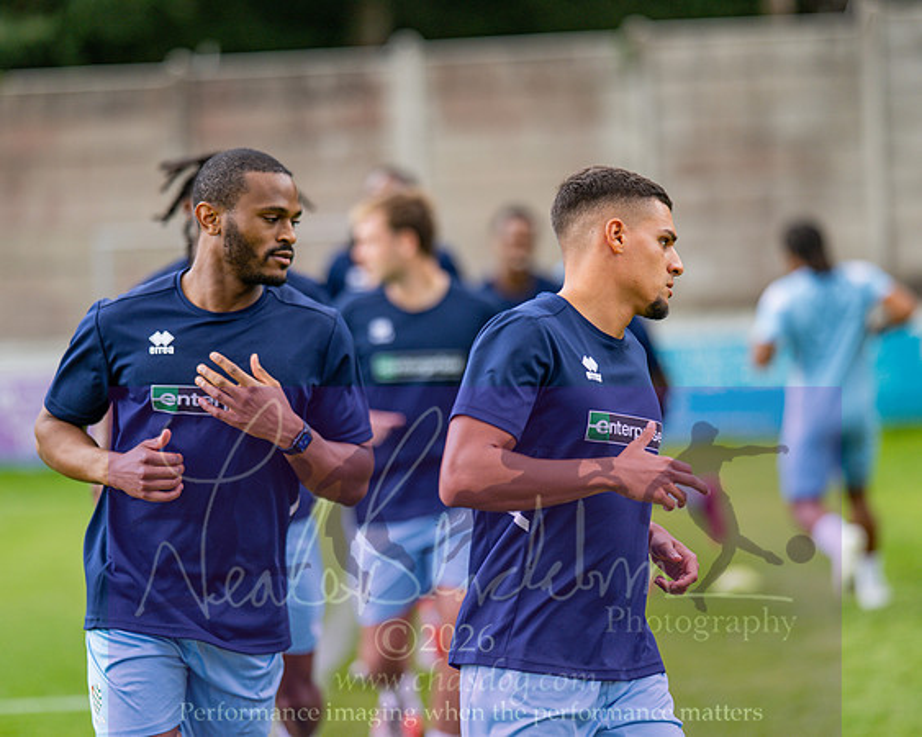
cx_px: 432
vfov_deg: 9.4
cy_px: 338
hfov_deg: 11.7
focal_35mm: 164
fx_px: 4487
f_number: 1.8
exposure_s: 1/1000
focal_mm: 135
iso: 250
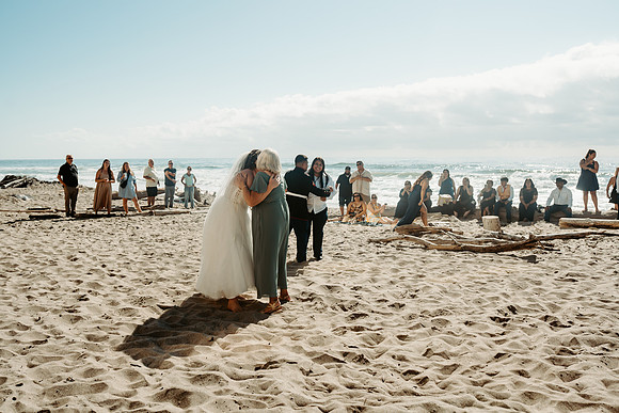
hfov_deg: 53.4
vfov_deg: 37.1
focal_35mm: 36
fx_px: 615
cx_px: 310
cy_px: 206
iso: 100
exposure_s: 1/2500
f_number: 4
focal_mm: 35
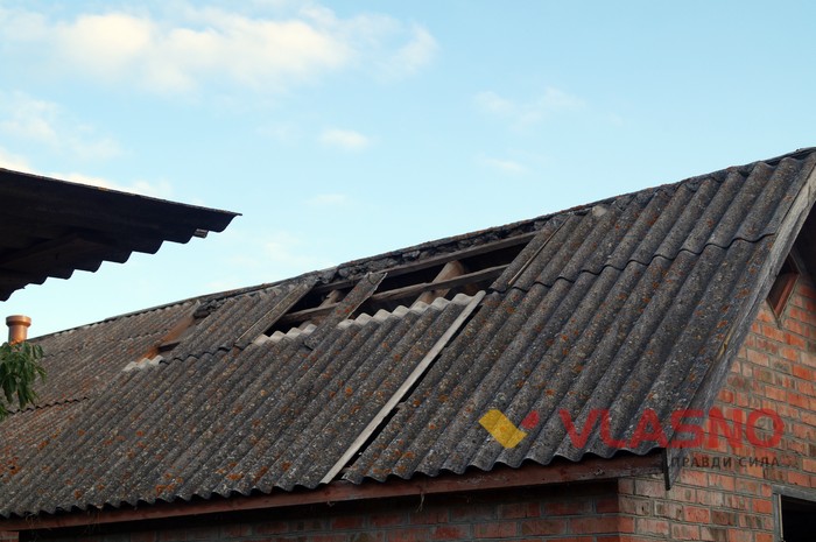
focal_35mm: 52
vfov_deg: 25.7
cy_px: 271
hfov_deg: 37.9
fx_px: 1189
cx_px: 408
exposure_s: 1/80
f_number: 8
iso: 100
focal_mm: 35
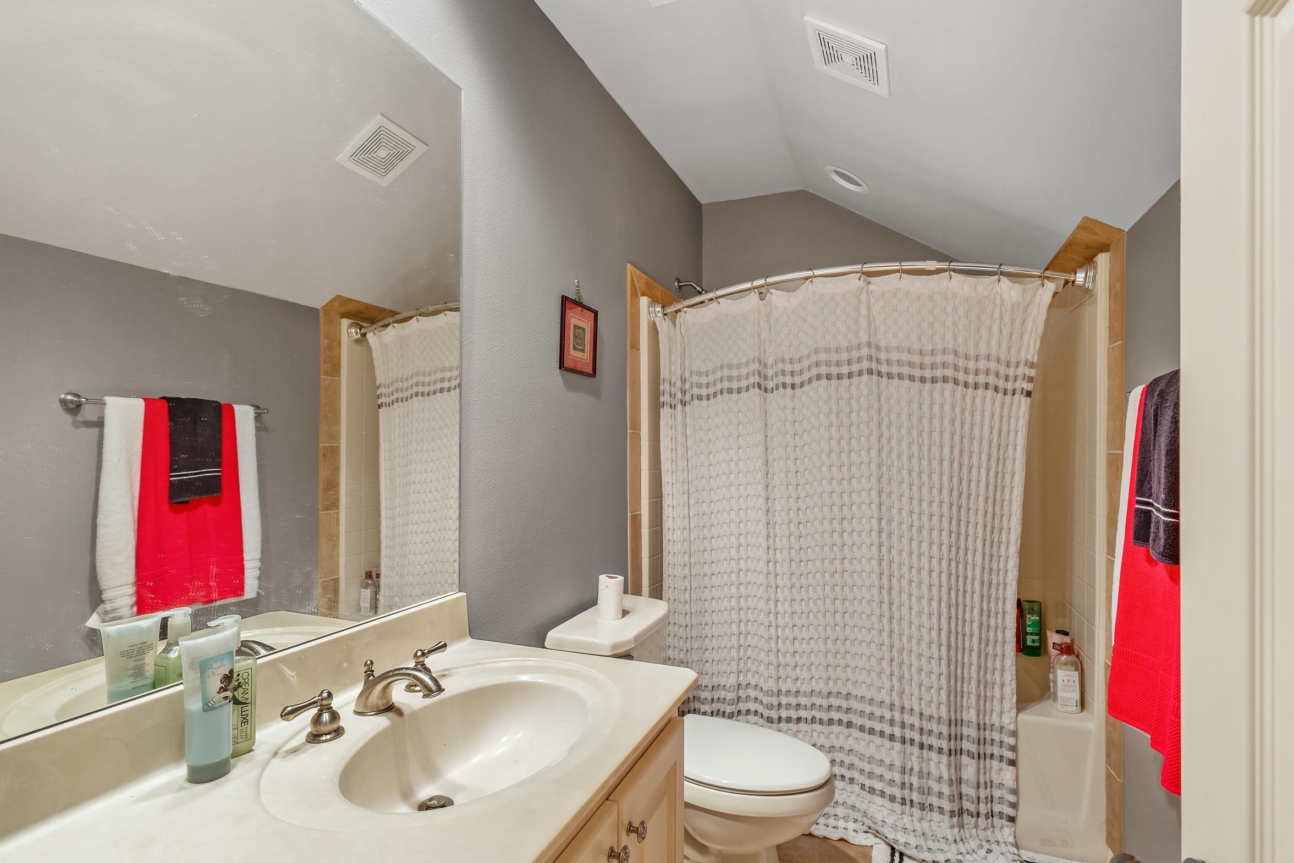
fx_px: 611
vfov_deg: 70.4
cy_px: 445
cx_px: 660
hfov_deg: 93.3
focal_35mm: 17
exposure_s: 1/8
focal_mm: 16
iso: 800
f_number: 8
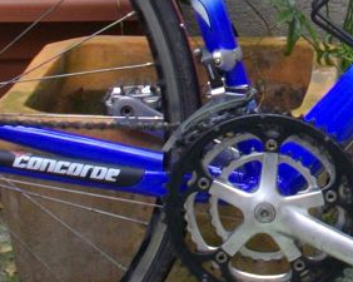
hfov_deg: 11.7
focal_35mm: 164
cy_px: -28
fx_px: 1712
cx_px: 342
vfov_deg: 9.3
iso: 100
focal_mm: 6.2
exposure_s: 1/125
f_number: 2.8
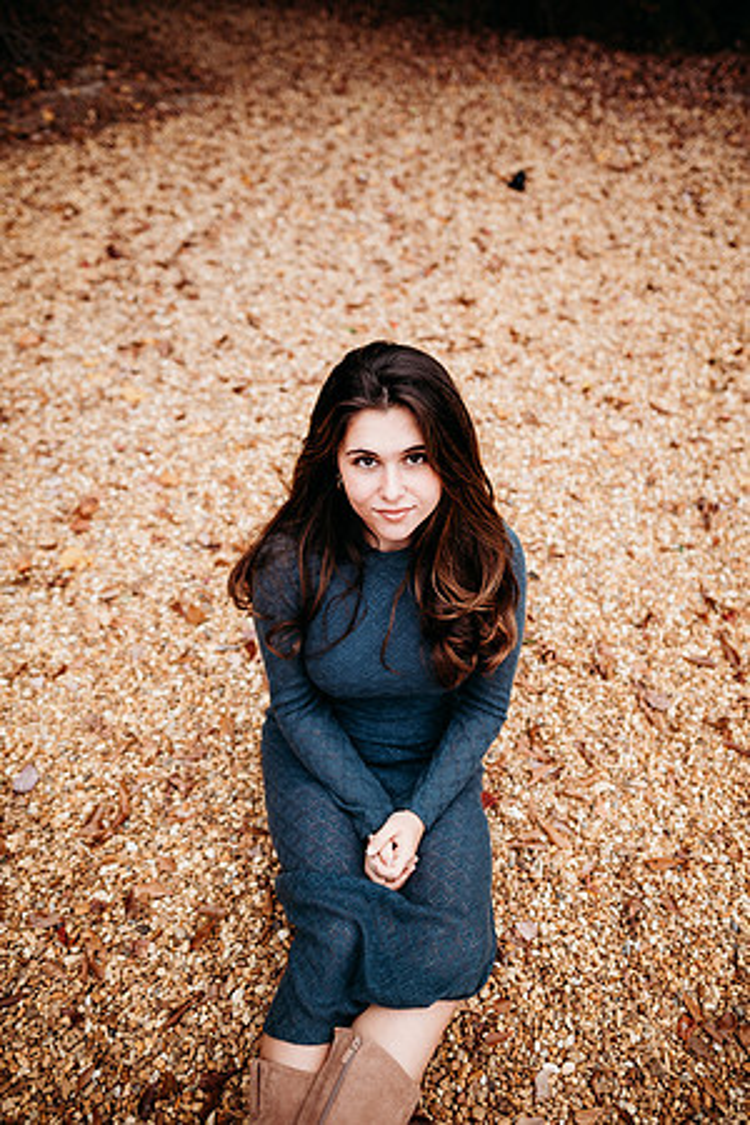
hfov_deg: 53.1
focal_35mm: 24
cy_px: 562
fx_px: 750
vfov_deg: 73.7
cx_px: 375
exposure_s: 1/500
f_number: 2.2
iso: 100
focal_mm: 24
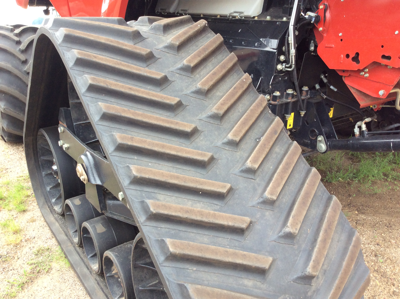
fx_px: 369
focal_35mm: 32
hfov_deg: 56.9
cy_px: 150
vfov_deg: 44.1
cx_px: 200
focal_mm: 3.3
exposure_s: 1/120
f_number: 2.4
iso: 50
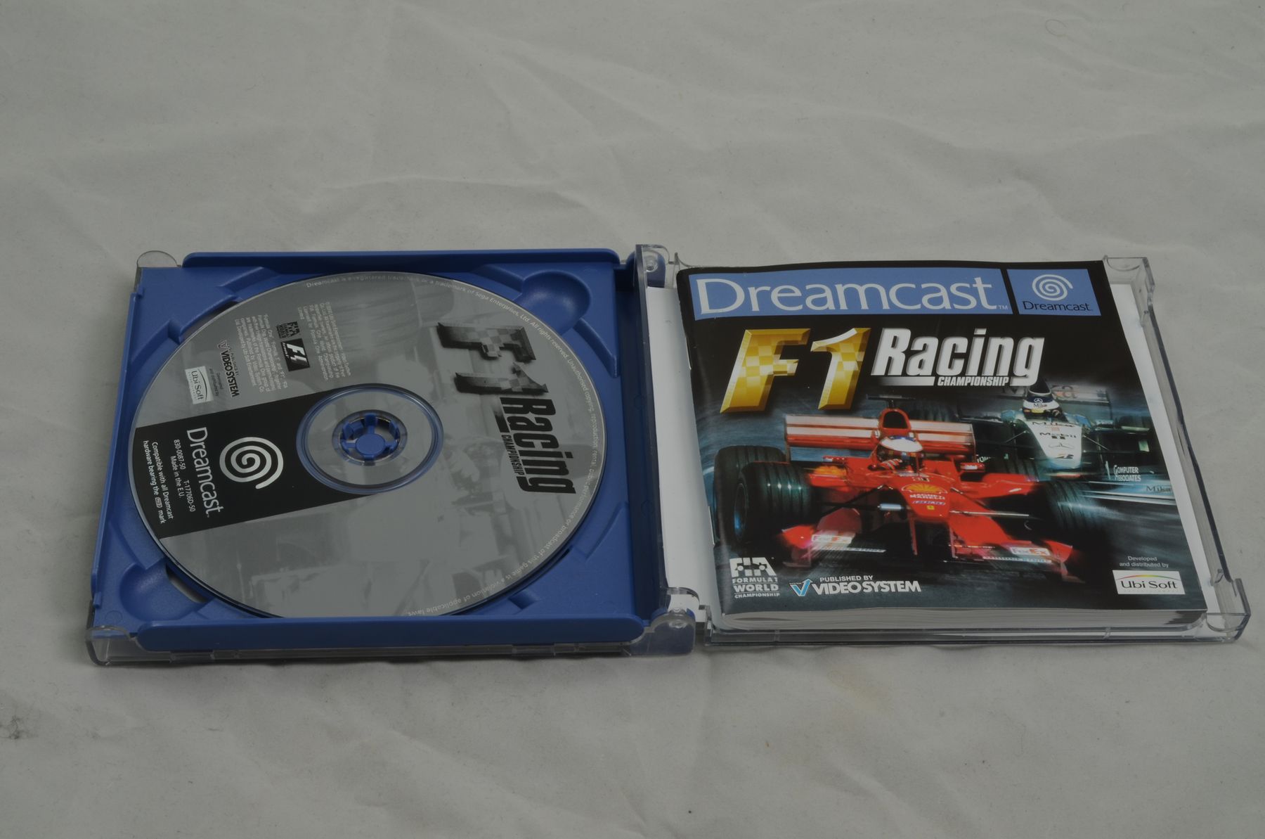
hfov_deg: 33.5
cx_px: 632
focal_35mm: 60
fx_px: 2104
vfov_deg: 22.5
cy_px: 420
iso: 100
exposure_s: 1/2.5
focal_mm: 40
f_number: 20
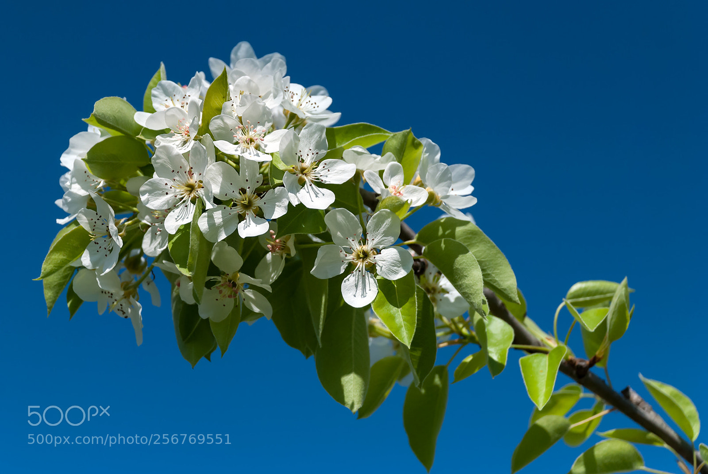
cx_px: 354
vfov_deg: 13.1
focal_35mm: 105
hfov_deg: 19.4
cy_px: 237
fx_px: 2067
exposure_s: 1/1600
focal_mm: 70
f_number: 5.6
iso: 200
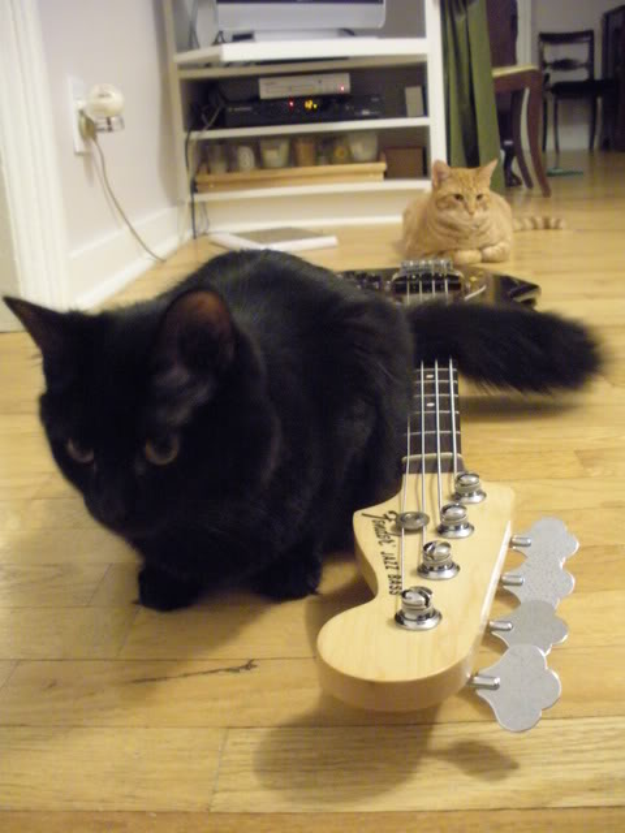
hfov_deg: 39.7
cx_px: 312
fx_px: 867
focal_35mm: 36
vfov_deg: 51.4
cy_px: 416
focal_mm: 6.3
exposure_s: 1/5
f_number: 3.5
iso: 800
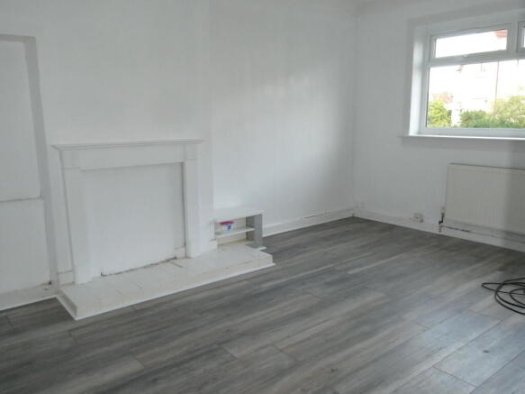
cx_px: 262
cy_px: 197
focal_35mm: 28
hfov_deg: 63.5
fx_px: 425
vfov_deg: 49.7
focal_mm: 5
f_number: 3.5
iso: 640
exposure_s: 1/125
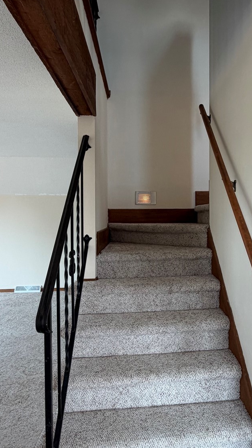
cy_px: 226
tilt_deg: -0.1
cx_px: 176
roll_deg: +0.9
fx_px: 333
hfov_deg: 40.8
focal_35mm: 28
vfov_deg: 67.9
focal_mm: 2.22
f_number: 2.2
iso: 100
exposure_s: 1/121
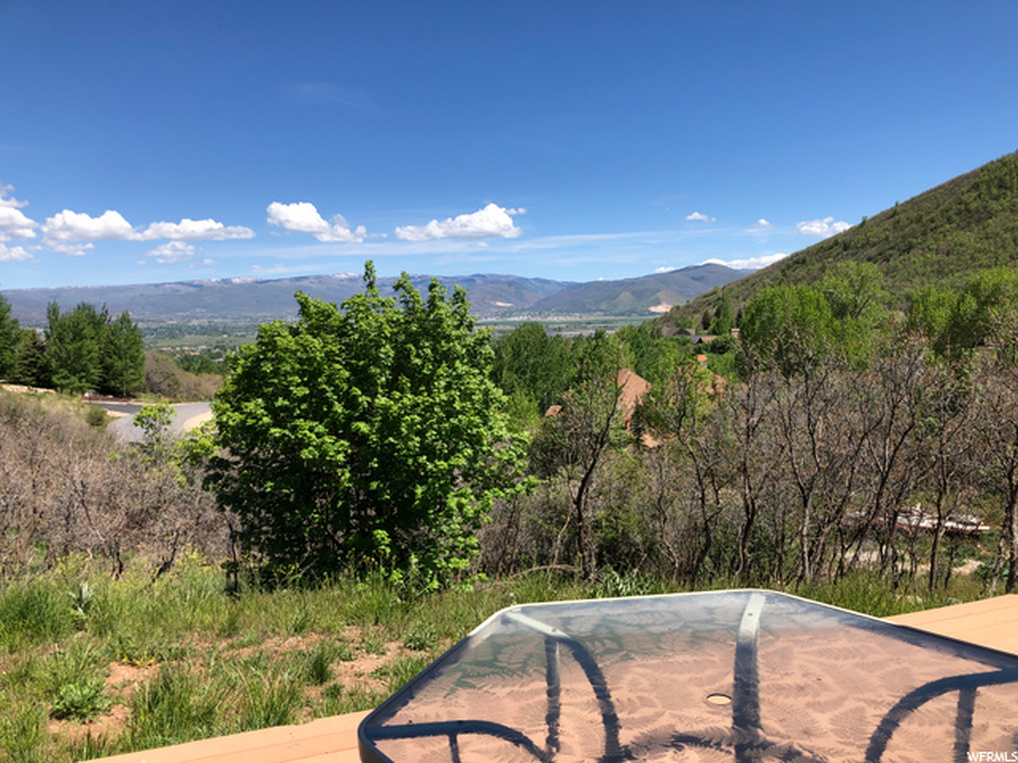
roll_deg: +1.7
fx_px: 823
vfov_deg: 49.7
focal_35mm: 28
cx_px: 509
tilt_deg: -5.1
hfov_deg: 63.4
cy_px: 382
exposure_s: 1/1656
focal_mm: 4
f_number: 1.8
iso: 20
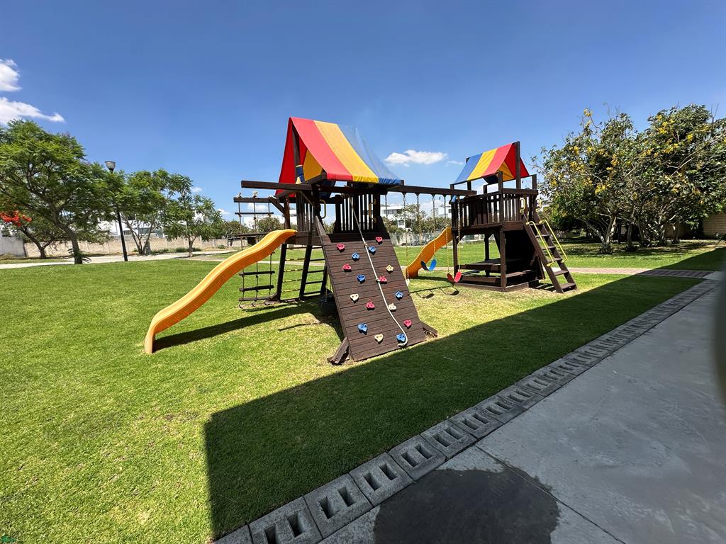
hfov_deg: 102.1
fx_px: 294
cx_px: 363
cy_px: 272
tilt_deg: -5.7
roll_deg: +3.3
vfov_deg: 85.7
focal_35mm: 14
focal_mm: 2.22
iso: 40
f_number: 2.2
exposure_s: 1/1473
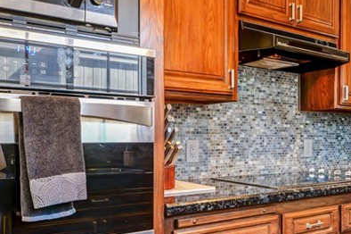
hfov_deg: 48.9
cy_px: 136
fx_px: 380
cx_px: 228
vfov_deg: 34.1
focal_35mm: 39
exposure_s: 1/10
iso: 1000
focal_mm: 15
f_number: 8
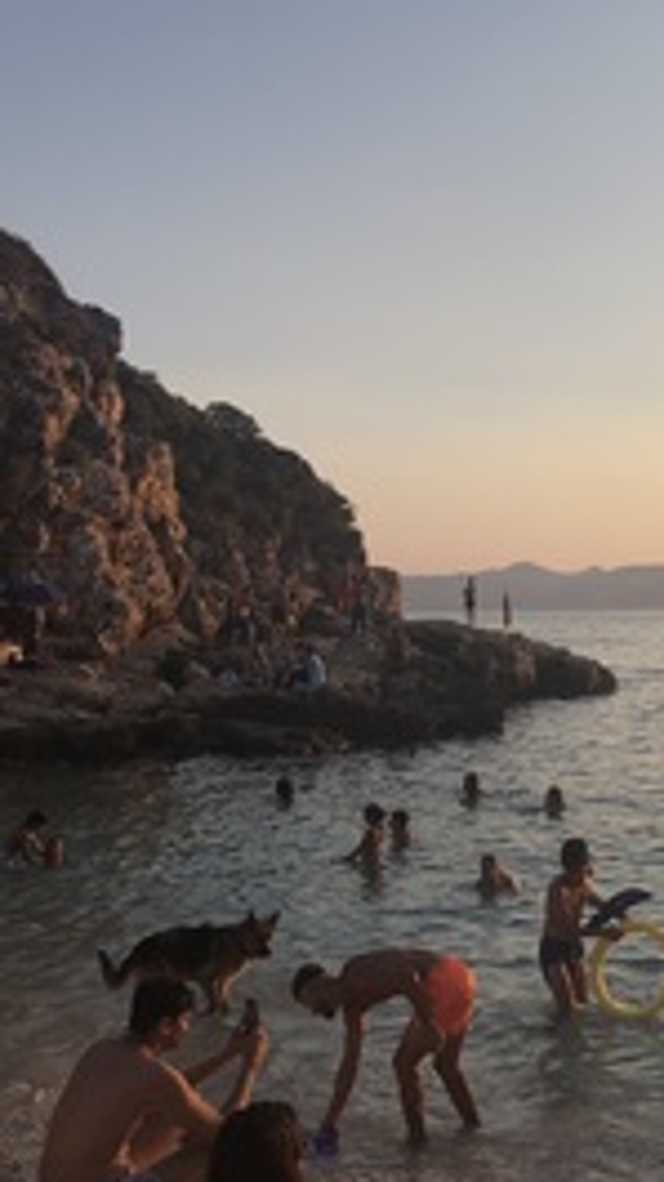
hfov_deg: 24.7
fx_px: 1440
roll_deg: +0.5
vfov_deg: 44.6
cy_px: 571
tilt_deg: +2.0
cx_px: 668
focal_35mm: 46
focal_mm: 3.99
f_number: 1.8
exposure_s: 1/1453
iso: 20
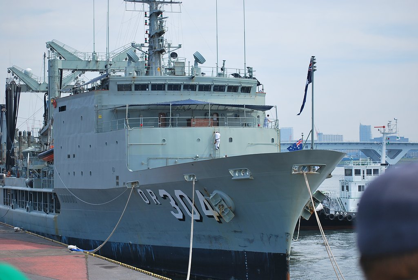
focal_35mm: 82
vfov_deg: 16.6
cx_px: 209
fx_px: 960
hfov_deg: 24.6
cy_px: 140
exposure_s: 1/640
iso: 100
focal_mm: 55
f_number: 4
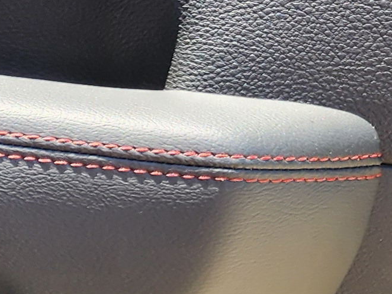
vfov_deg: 10.5
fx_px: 1573
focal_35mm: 139
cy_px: 312
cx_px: -558
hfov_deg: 11.6
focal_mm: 6.4
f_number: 1.8
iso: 25
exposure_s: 1/180
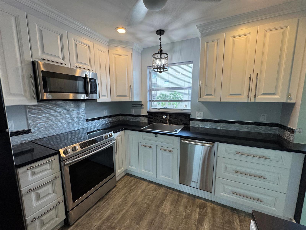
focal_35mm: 14
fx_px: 124
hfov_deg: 102.1
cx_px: 153
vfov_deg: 85.7
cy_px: 115
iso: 125
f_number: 2.2
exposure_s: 1/120
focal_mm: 2.22
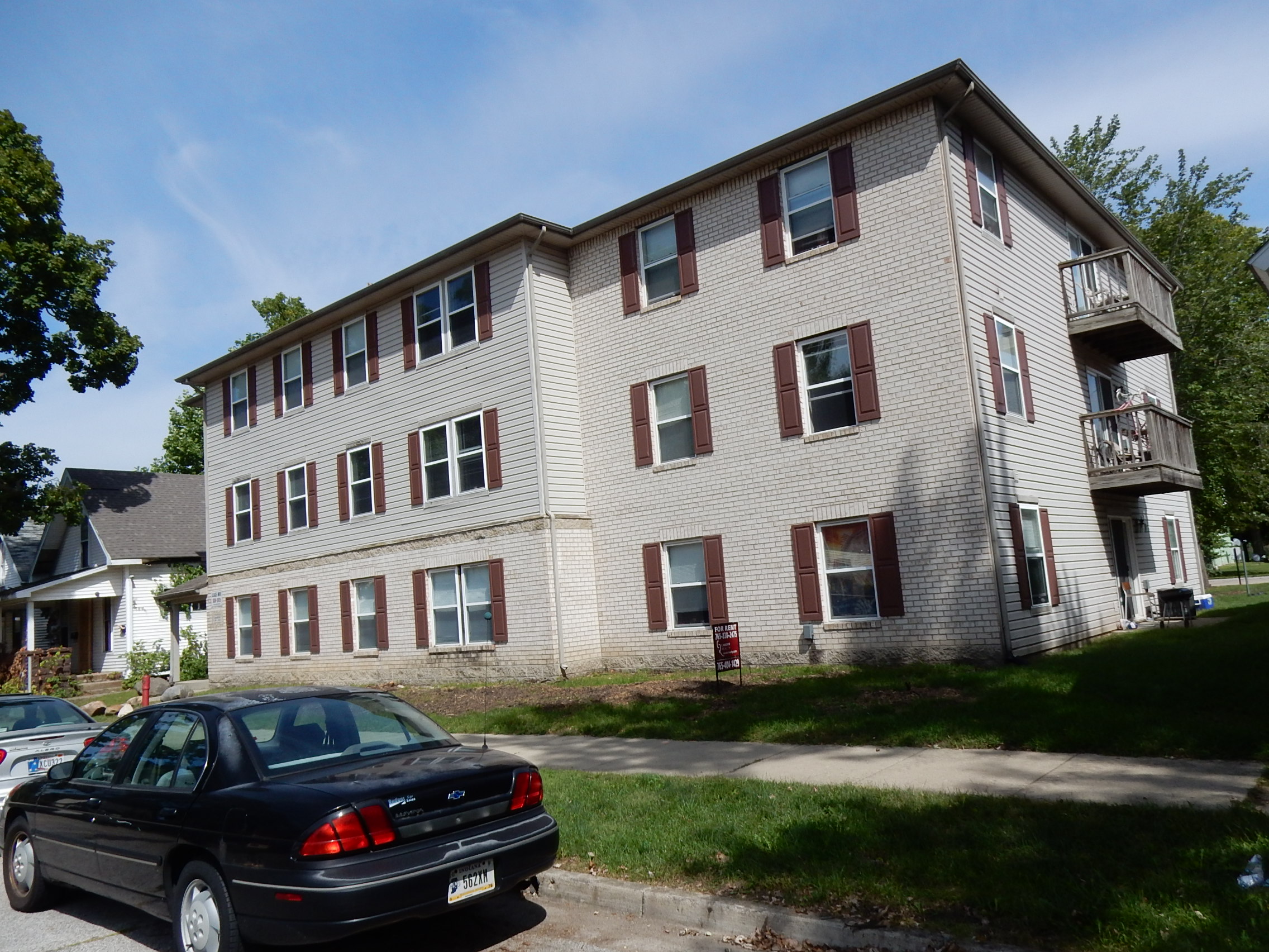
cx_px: 634
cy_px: 476
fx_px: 916
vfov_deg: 54.9
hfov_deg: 69.4
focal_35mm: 25
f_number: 3.7
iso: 125
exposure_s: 1/1600
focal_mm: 4.5
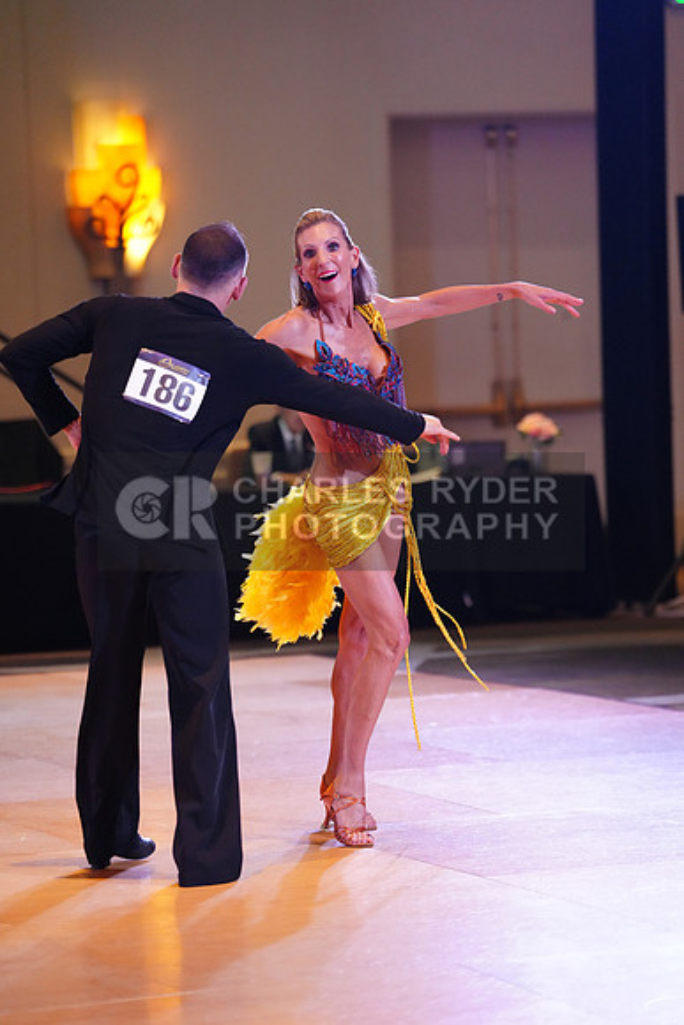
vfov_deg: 15.2
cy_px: 512
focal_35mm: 135
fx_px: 3845
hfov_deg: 10.2
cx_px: 342
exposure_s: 1/400
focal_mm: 135
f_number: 2.8
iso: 5000
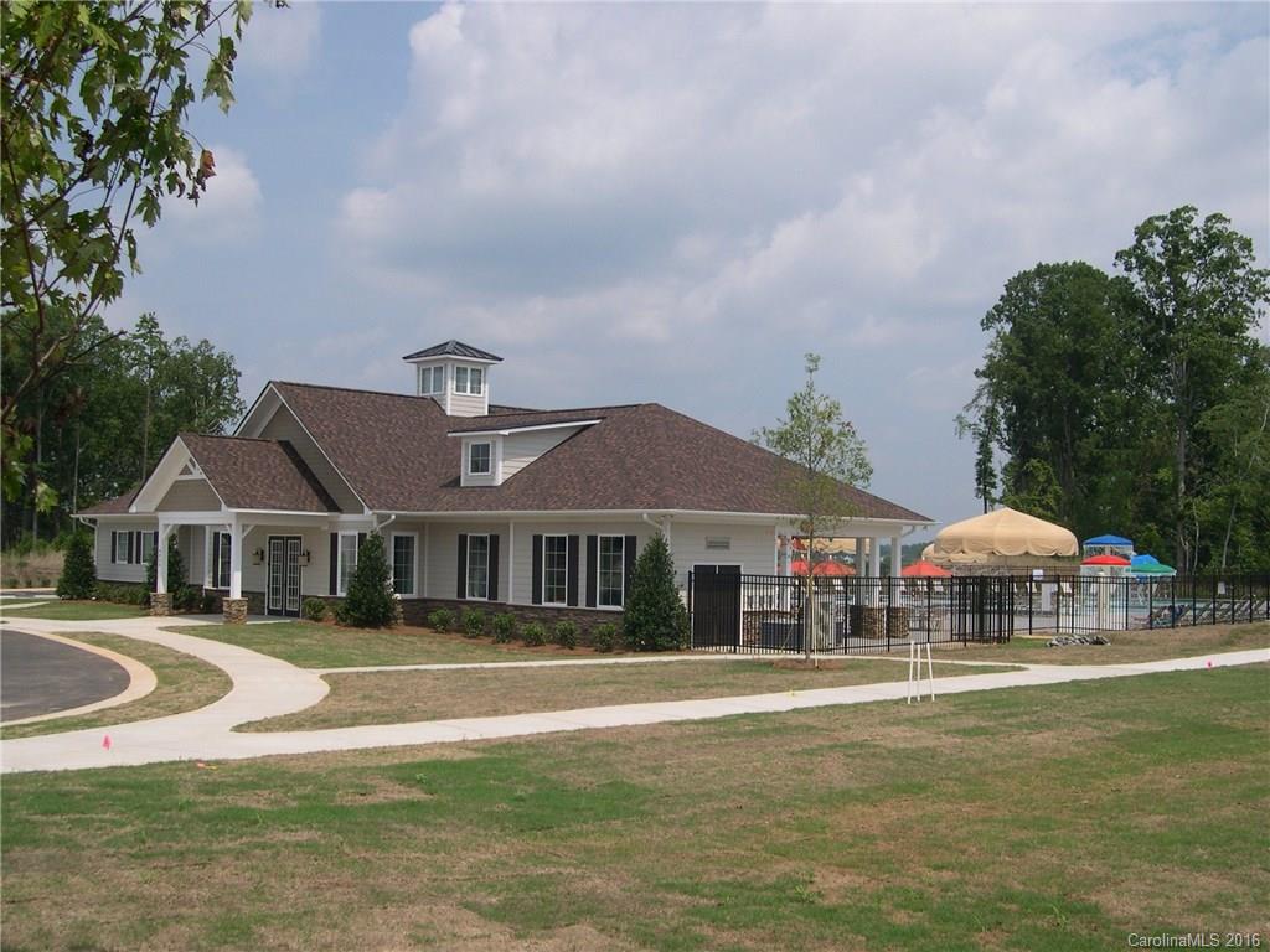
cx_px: 635
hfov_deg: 49.0
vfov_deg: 37.7
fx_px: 1394
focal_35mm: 38
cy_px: 476
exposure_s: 1/310
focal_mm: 8
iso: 100
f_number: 7.6
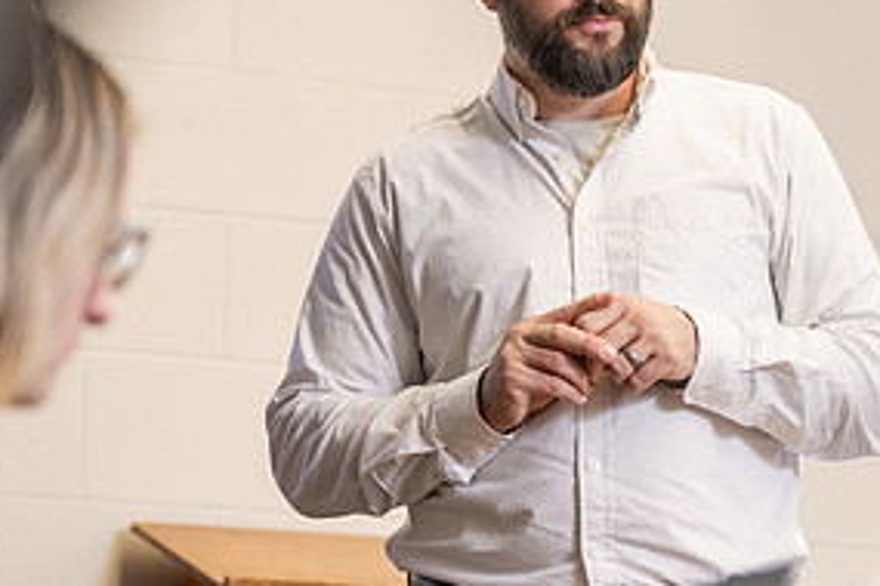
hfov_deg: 11.2
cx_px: 652
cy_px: 310
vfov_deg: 7.5
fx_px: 4473
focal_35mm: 183
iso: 800
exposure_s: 1/200
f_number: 2.8
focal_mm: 90
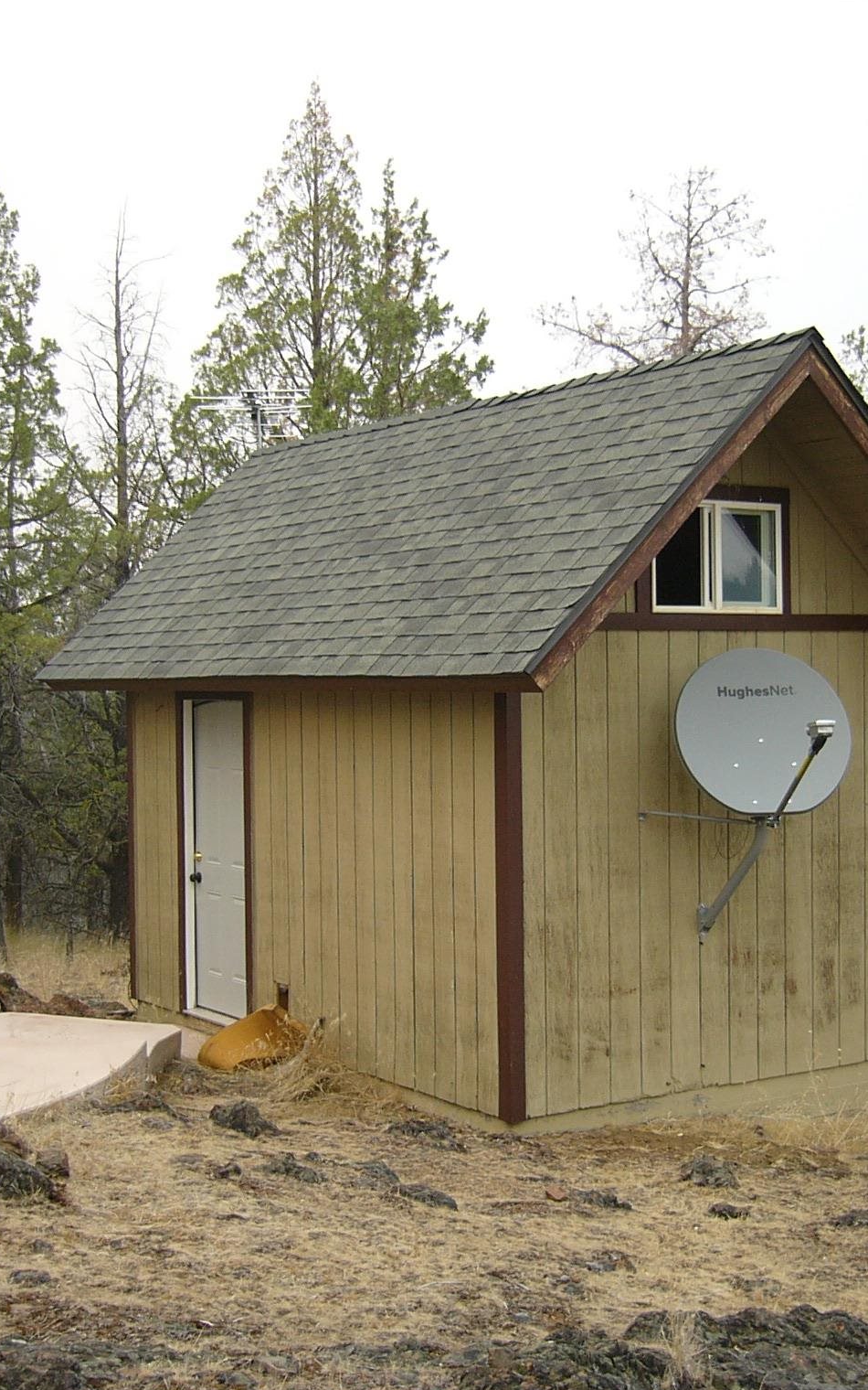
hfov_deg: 25.8
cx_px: 460
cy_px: 697
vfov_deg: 40.3
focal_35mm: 50
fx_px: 1892
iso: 50
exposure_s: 1/100
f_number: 2.8
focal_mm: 5.8
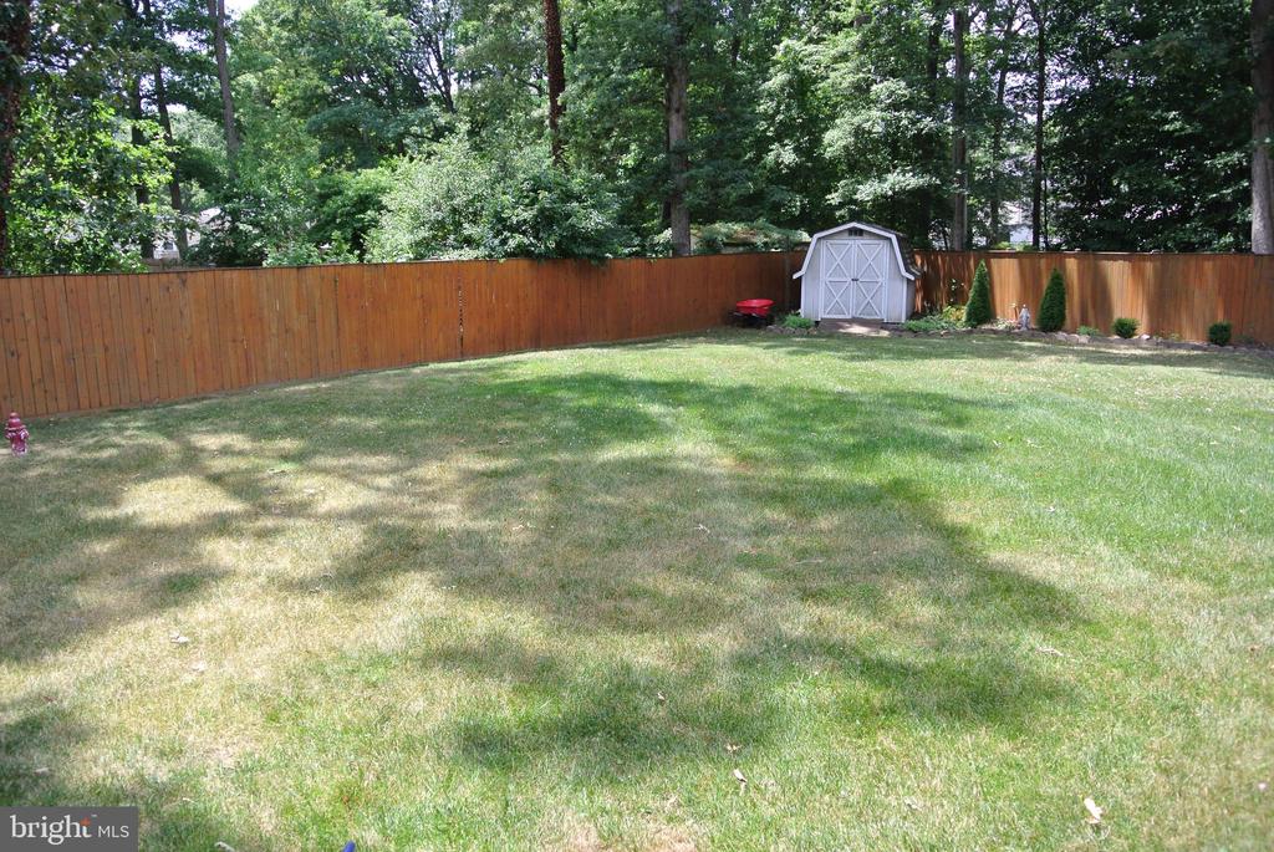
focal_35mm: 27
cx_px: 637
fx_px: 956
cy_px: 426
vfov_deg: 48.0
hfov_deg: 67.3
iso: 100
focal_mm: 10
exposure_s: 1/250
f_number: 4
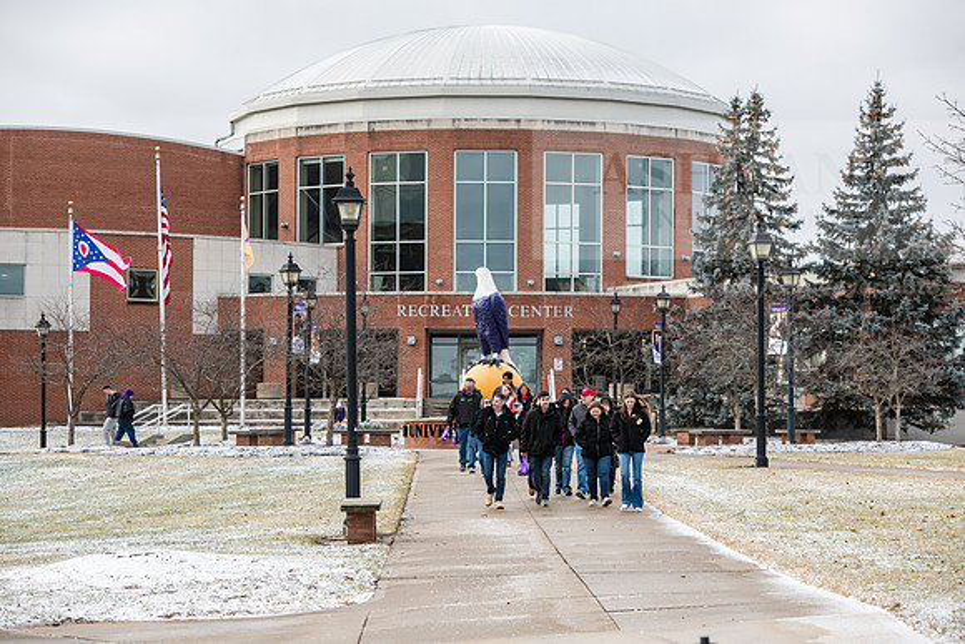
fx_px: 2949
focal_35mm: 110
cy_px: 322
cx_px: 482
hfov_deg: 18.6
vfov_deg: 12.5
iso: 320
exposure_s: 1/500
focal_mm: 110
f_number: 5.6
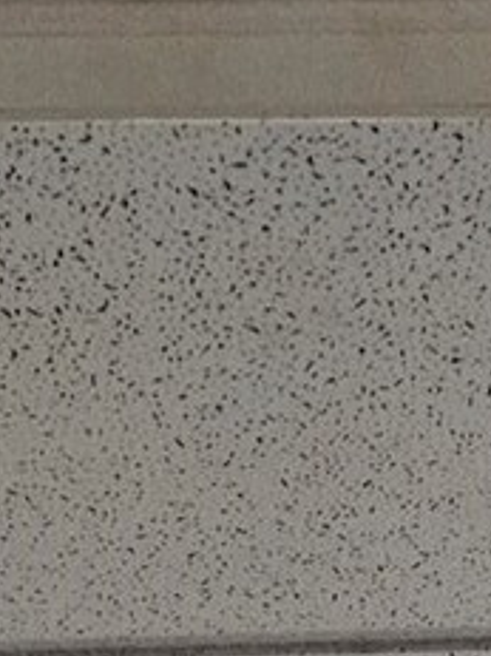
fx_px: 1533
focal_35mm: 81
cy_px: 1746
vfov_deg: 13.3
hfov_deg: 18.2
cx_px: 227
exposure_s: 1/60
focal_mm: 2.2
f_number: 2.2
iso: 200
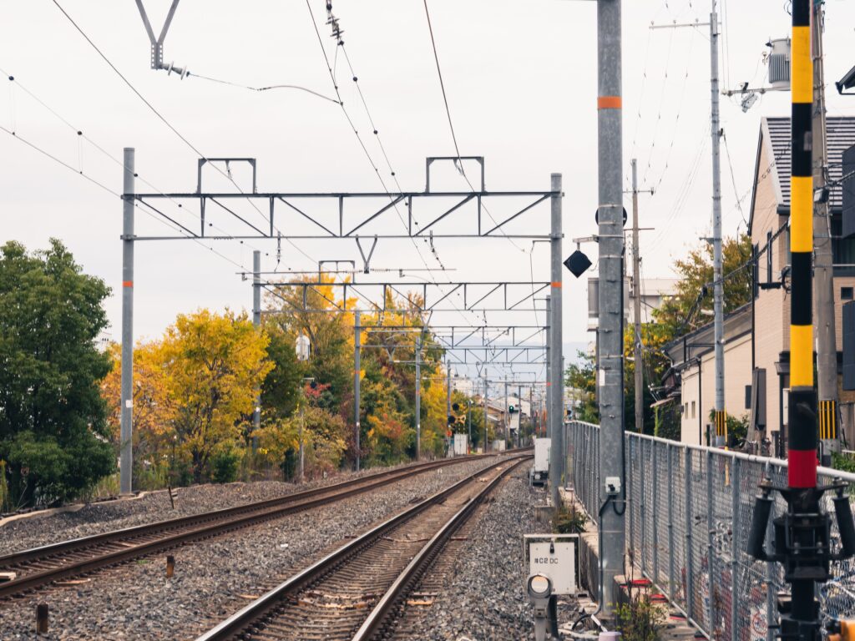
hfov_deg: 19.6
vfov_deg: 14.8
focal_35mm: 100
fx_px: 2470
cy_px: 320
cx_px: 428
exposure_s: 1/50
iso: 400
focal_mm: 50
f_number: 10
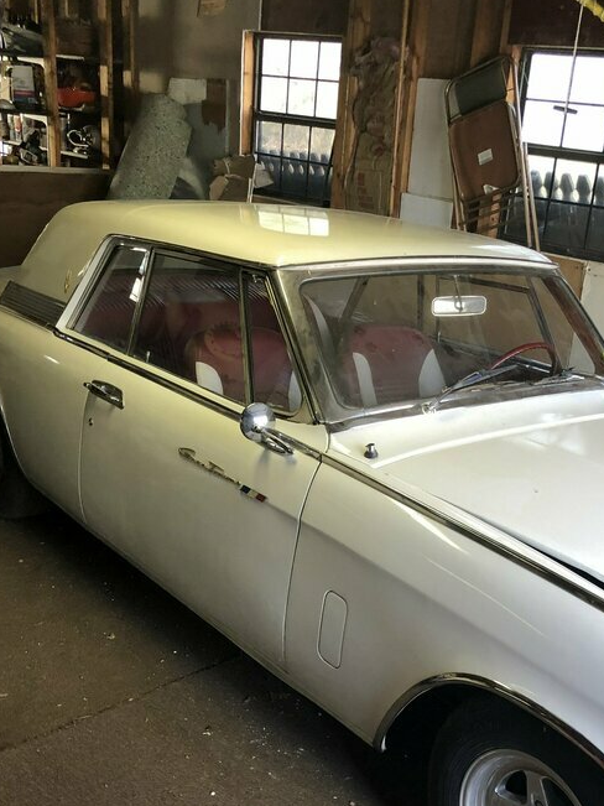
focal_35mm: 43
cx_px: 371
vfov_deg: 43.2
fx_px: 1001
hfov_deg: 33.4
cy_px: 547
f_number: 1.8
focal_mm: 3.99
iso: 40
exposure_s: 1/30
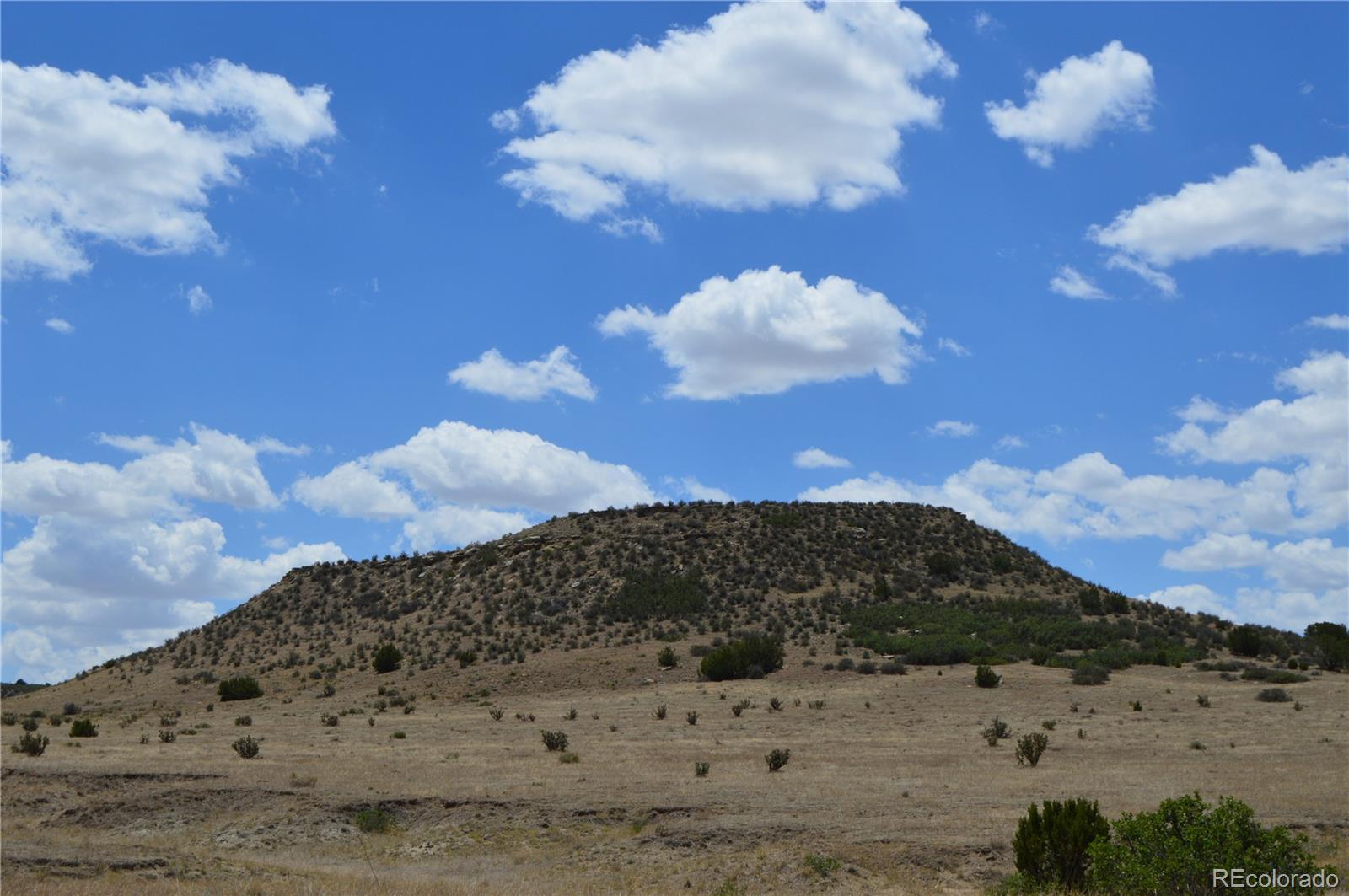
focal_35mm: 51
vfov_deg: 26.4
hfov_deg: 38.9
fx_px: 1909
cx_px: 674
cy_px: 448
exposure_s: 1/500
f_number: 11
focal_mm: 34
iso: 180
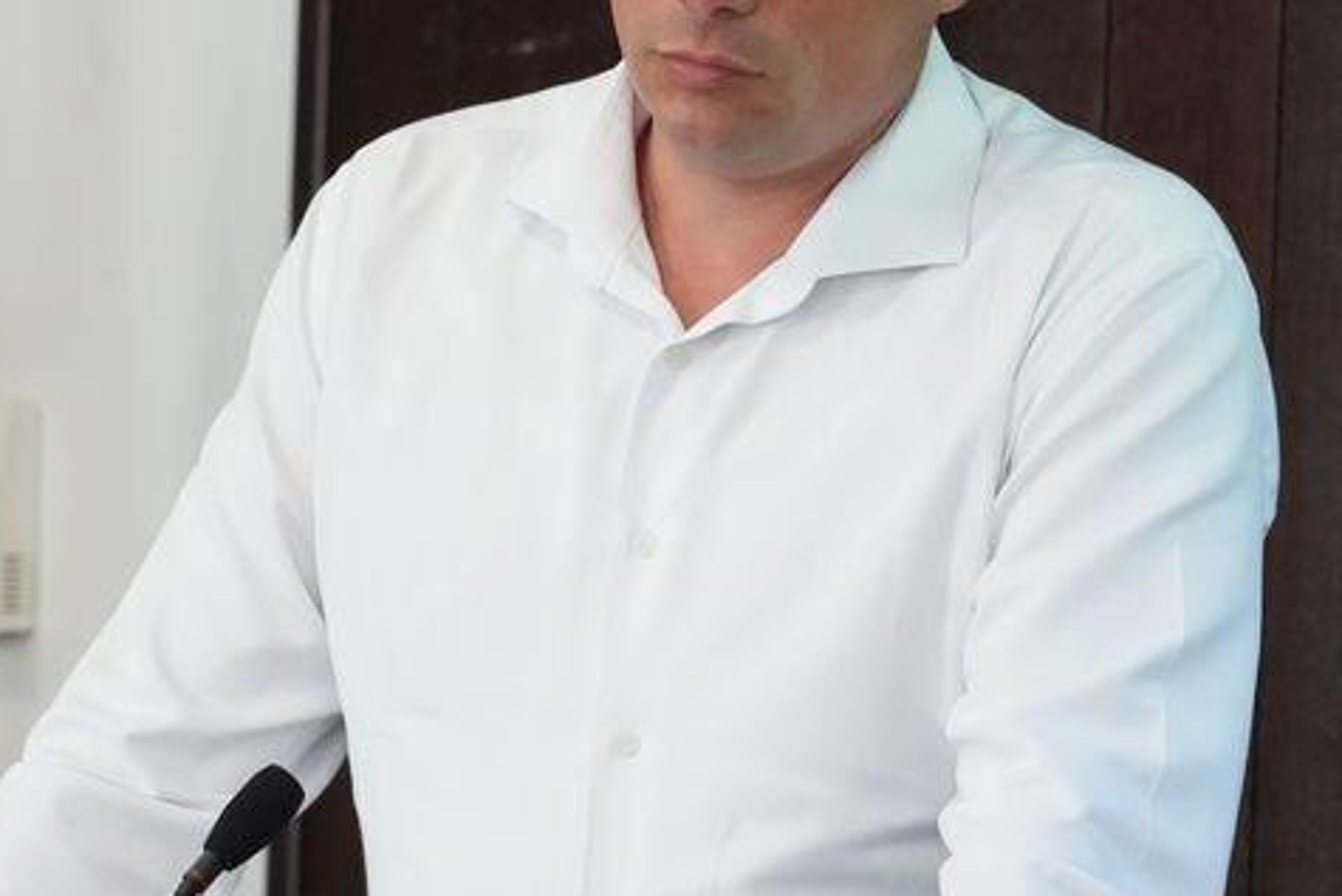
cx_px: 506
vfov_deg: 2.9
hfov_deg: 4.4
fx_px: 17599
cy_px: 420
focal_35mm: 472
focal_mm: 219
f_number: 8
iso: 12800
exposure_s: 1/250
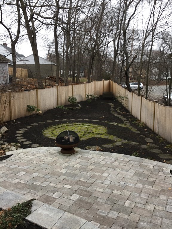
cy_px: 114
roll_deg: -0.6
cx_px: 86
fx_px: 192
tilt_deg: -8.1
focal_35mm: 29
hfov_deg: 48.2
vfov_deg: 61.7
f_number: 2.2
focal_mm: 4.15
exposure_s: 1/60
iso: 40
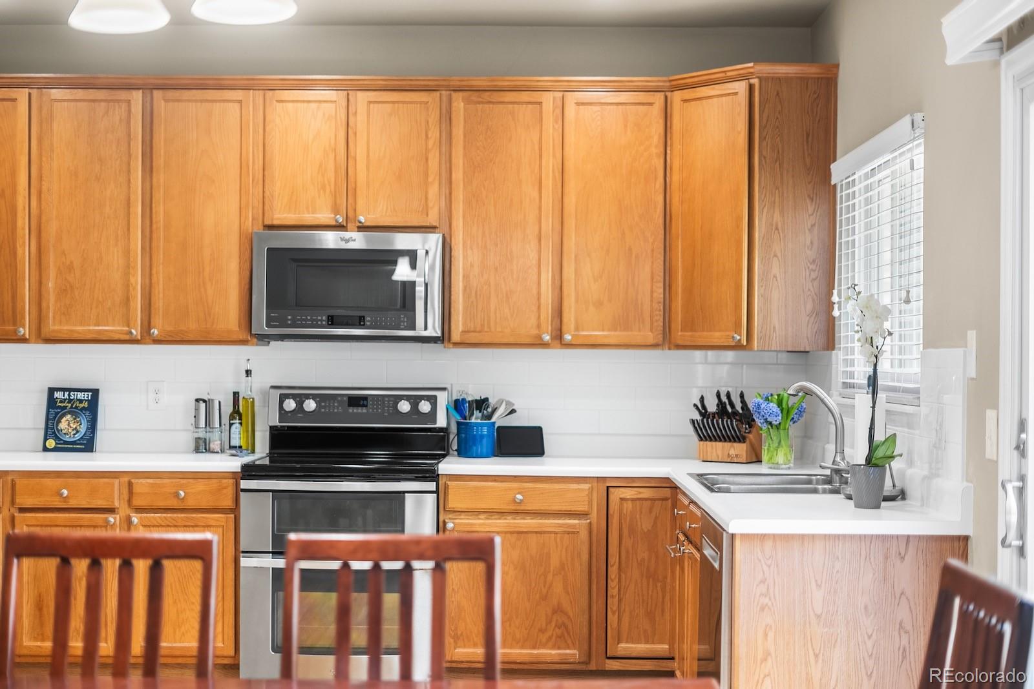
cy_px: 344
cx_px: 517
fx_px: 1436
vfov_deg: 27.0
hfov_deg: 39.6
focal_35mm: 50
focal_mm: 50
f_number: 1.8
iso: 200
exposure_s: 1/20
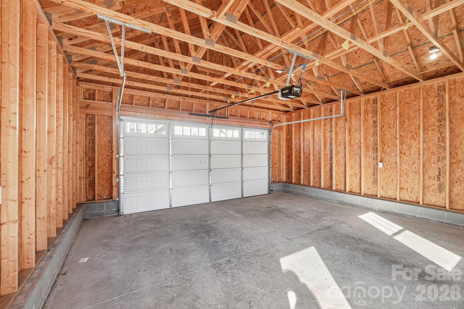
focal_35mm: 15
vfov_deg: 77.3
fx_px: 193
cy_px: 154
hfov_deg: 100.4
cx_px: 232
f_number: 8
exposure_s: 1/10
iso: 400
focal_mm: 10
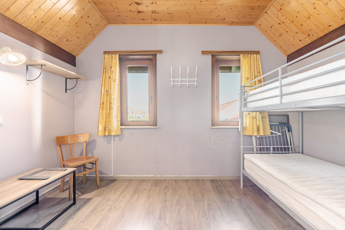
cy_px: 115
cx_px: 172
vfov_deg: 81.2
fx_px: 134
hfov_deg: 104.3
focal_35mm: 14
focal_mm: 14
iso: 250
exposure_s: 1/13
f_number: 11
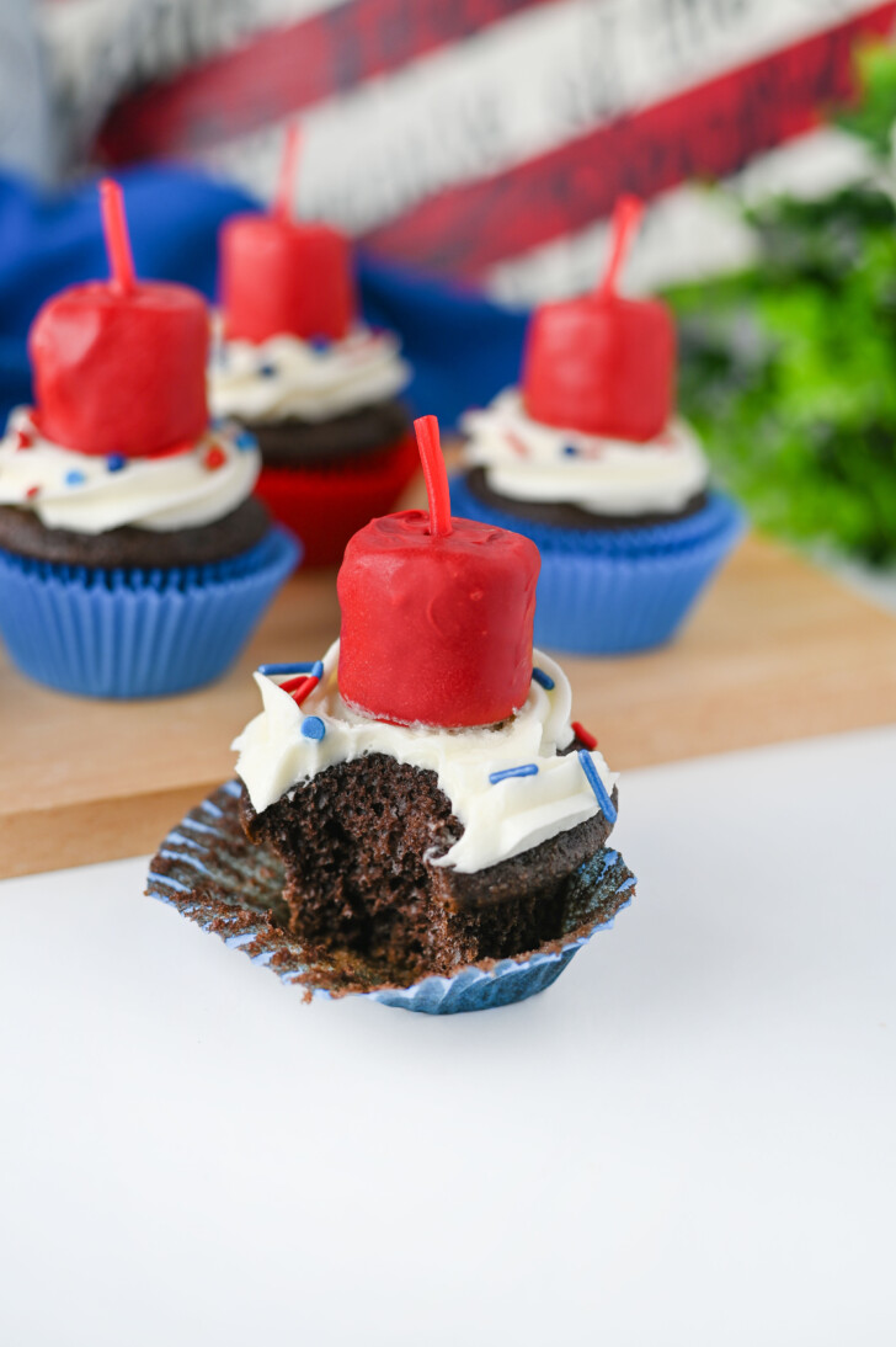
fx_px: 1869
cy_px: 674
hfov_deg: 27.0
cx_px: 448
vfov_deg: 39.6
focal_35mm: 50
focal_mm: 50
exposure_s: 1/100
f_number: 3.5
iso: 140
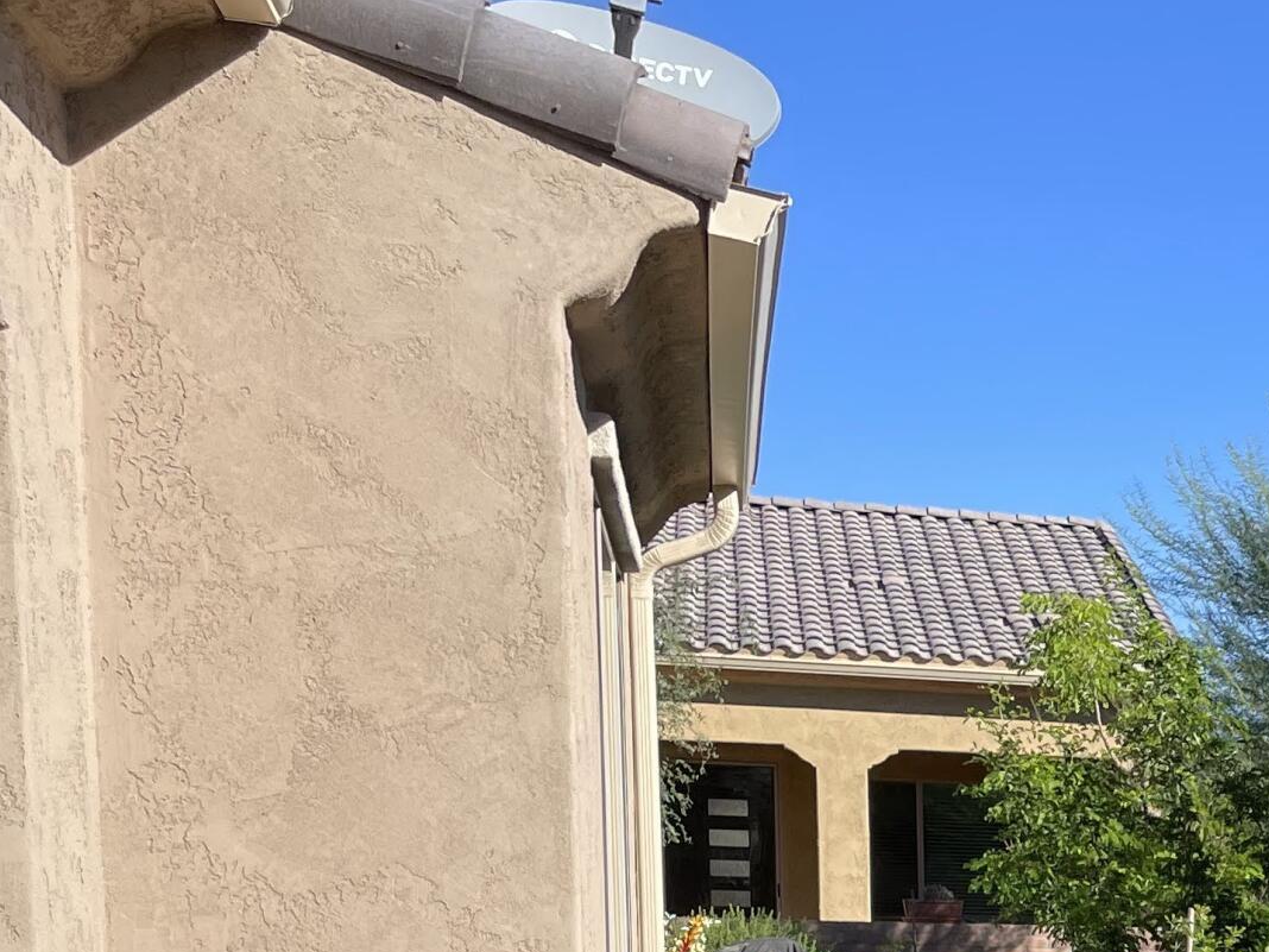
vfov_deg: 18.4
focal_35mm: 73
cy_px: 1317
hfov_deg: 23.5
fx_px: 2676
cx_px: 1659
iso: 50
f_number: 1.6
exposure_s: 1/2817
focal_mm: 4.2
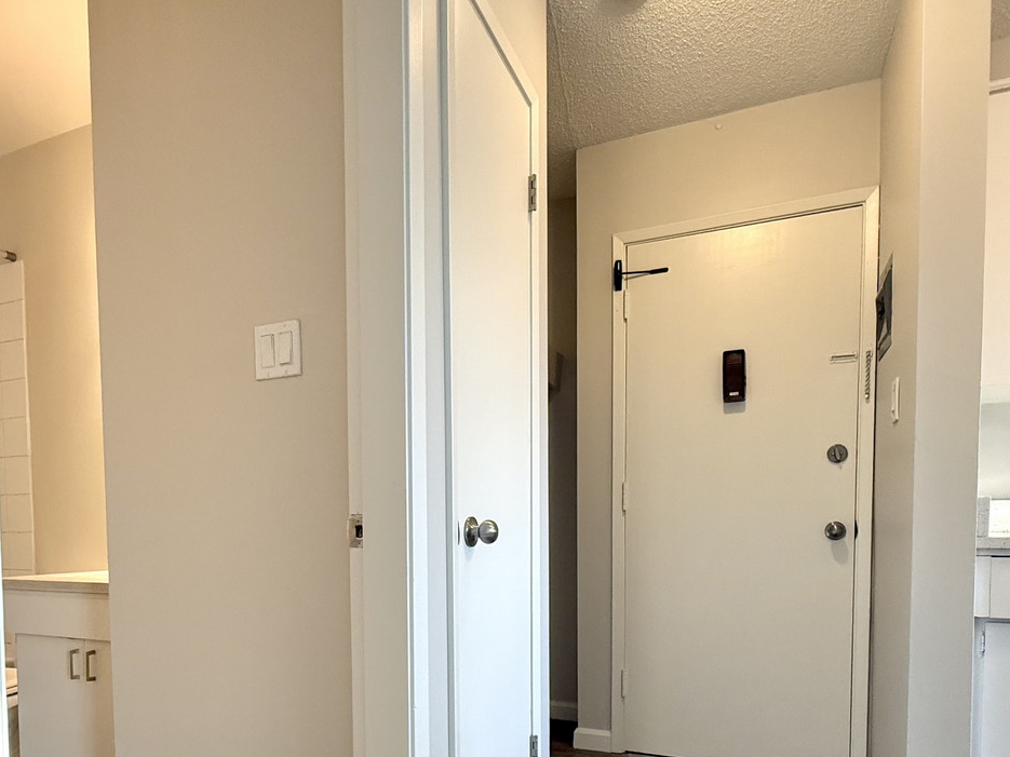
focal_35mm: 23
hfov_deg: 73.9
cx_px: 482
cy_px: 557
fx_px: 671
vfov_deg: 56.3
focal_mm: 2.22
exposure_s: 1/120
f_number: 2.2
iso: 320
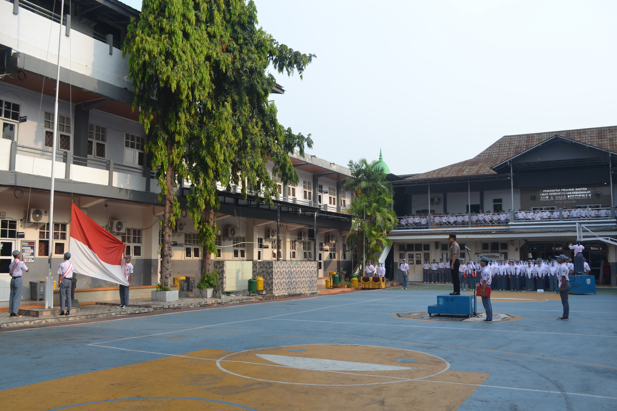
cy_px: 206
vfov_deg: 40.0
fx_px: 566
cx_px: 308
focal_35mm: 33
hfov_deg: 57.2
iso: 100
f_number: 6.3
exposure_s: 1/160
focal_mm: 22
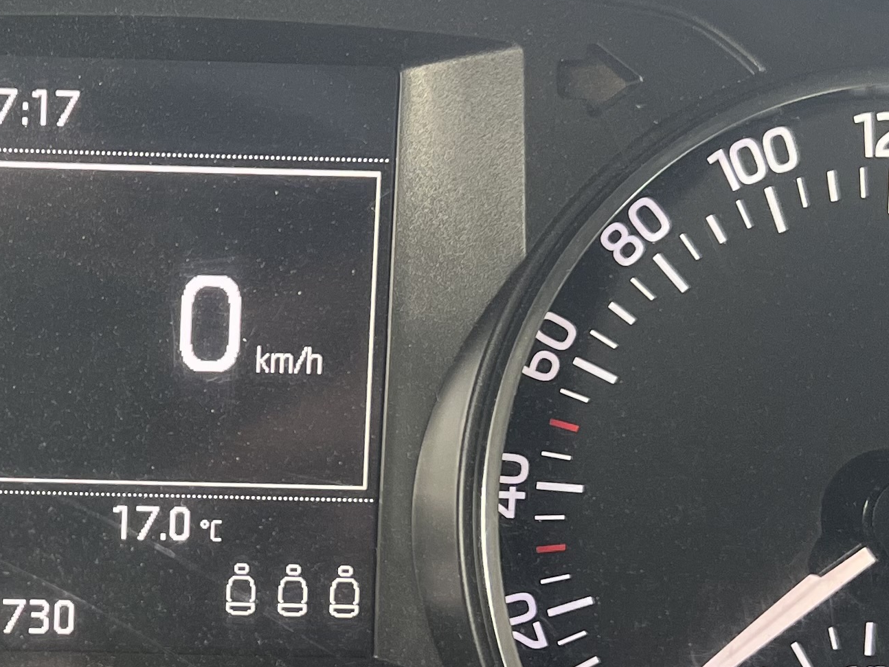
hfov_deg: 23.1
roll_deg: -0.4
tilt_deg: -23.9
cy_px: 468
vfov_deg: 18.1
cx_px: -7
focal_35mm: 81
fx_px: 2081
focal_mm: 5.7
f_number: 1.5
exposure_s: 1/119
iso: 125
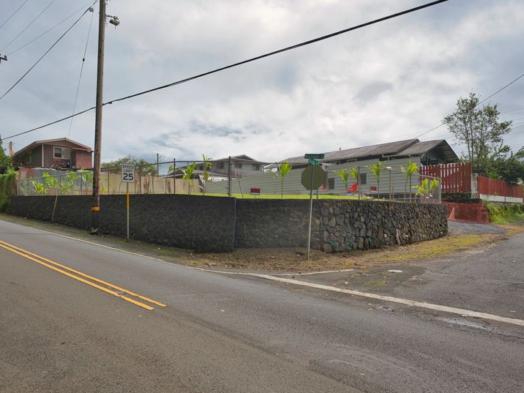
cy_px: 213
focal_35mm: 23
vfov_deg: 58.3
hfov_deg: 72.5
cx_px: 206
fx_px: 352
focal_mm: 16.9
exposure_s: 1/1000
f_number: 4
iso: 50
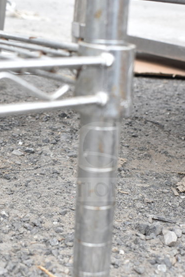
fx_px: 554
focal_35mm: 72
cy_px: 162
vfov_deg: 28.1
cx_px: 84
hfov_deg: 19.0
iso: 200
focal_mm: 29
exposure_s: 1/125
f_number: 5.6
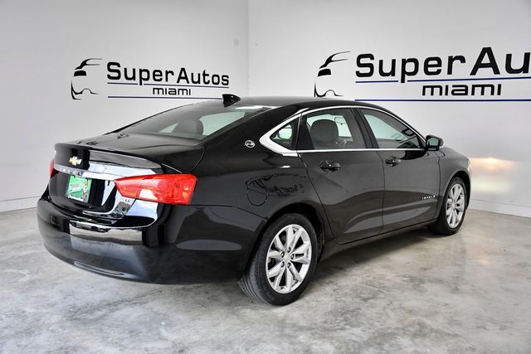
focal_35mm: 34
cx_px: 266
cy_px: 177
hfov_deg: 55.8
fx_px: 502
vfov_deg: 38.9
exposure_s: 1/1250
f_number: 4
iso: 2500
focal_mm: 23
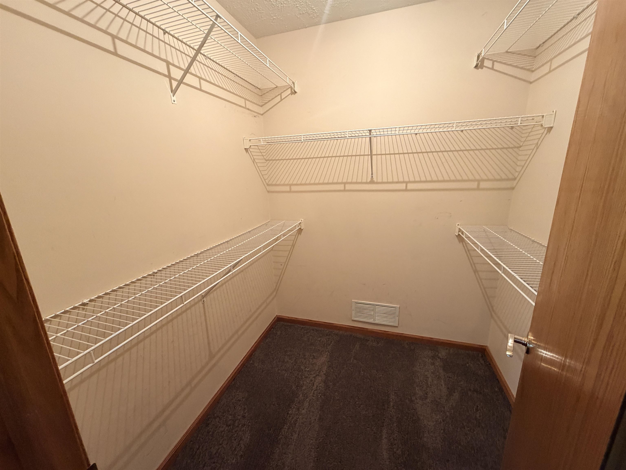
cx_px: 313
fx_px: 253
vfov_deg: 85.7
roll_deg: +2.1
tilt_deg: -14.5
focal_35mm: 14
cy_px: 235
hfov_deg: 102.1
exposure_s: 1/60
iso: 320
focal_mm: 2.22
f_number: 2.2
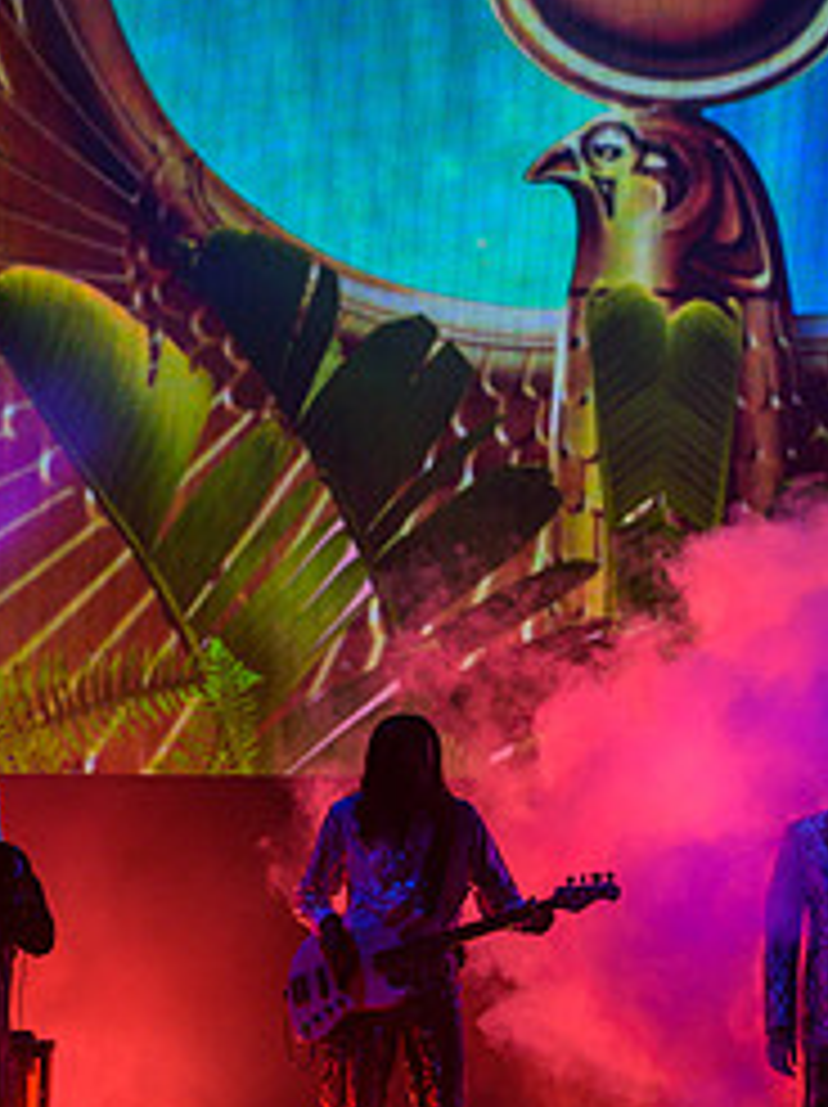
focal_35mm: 501
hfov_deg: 3.0
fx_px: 16006
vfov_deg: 4.0
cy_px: 760
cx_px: 738
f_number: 4
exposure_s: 1/400
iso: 500
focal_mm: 220
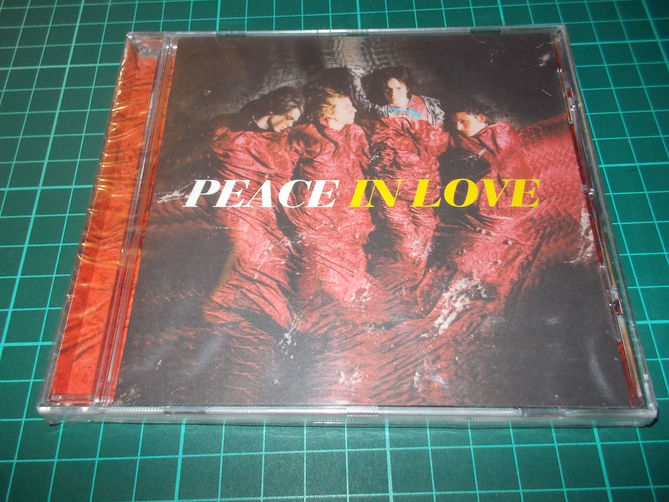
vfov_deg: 48.2
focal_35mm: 29
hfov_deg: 61.7
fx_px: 560
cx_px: 334
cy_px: 251
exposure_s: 1/30
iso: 200
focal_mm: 4.1
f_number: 3.3
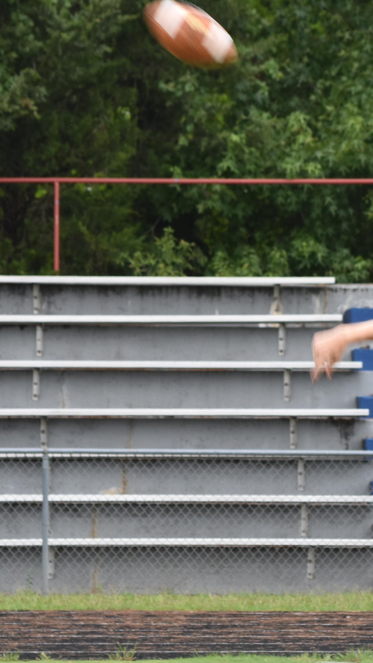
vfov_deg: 4.9
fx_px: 7686
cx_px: 384
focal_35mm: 437
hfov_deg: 2.8
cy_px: 318
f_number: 8
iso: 250
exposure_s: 1/250
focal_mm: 122
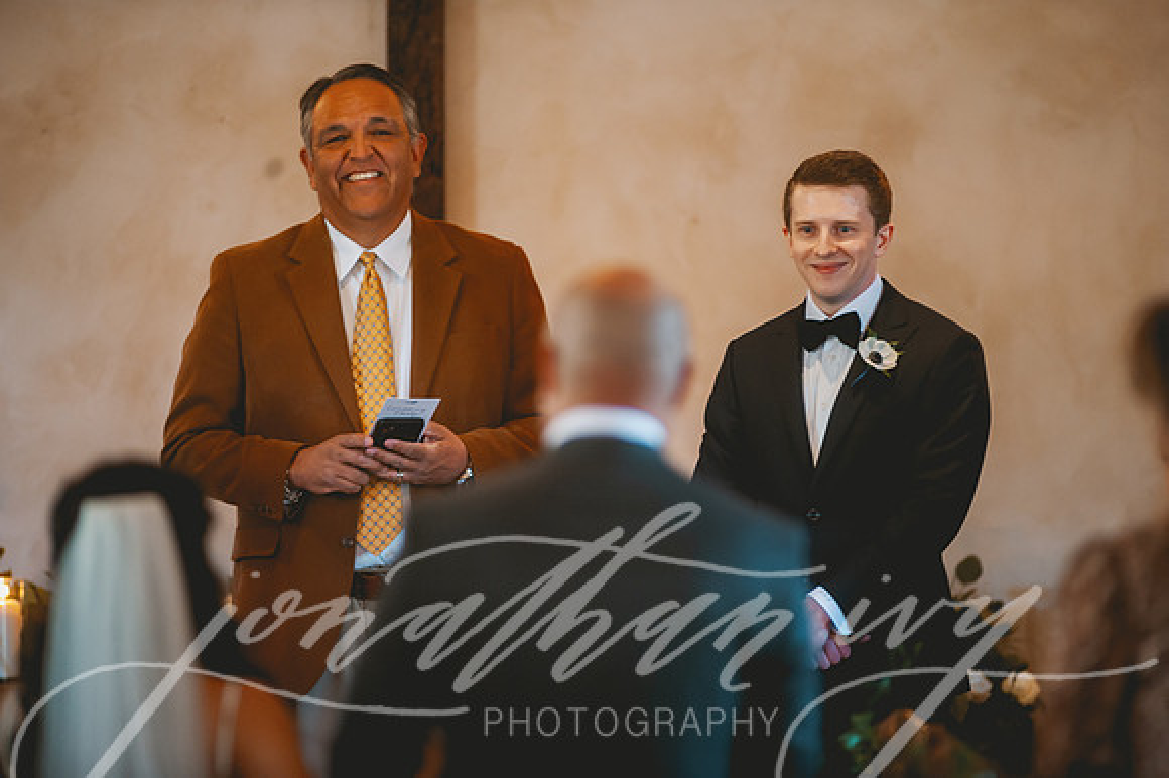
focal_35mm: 300
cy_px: 389
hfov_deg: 6.9
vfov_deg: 4.6
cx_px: 584
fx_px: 9736
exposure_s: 1/80
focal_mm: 300
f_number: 2.8
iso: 800
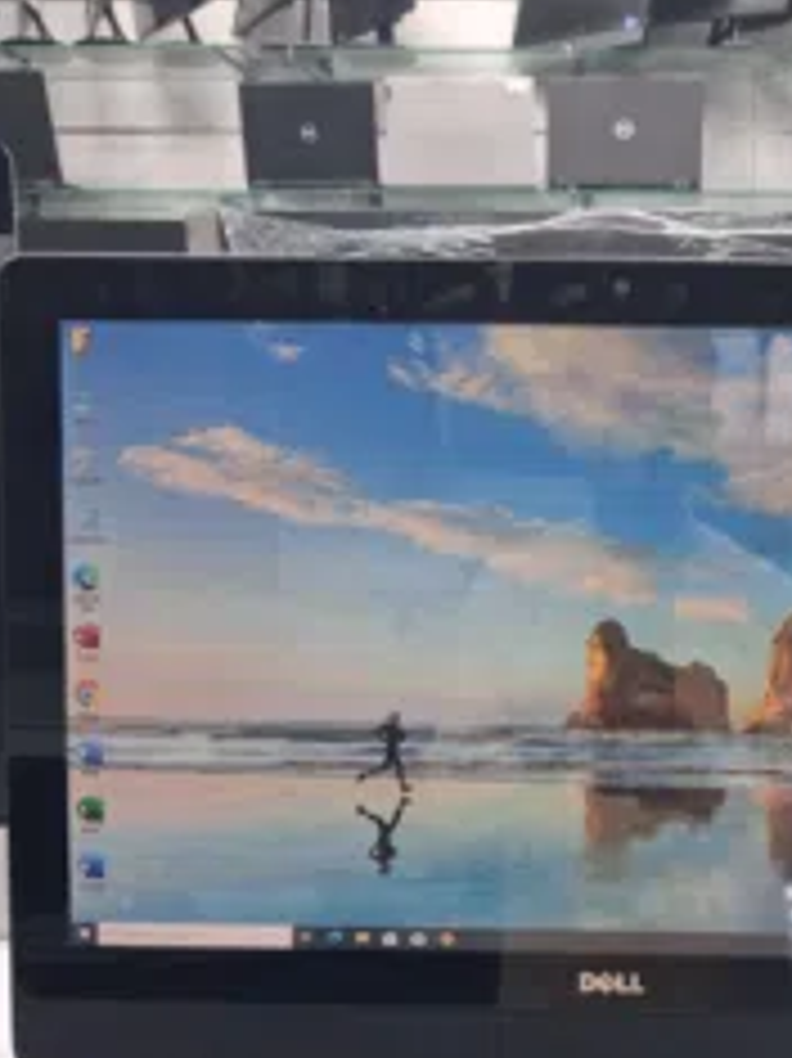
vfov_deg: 40.3
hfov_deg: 30.6
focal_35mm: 46
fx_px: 1405
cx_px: 648
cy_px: 770
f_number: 1.8
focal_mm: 4
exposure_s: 1/100
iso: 125
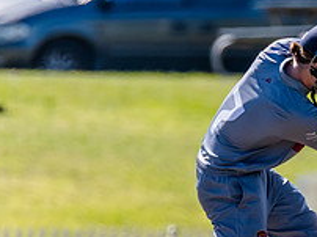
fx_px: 15696
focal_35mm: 1716
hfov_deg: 1.2
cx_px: 311
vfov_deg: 0.9
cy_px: 161
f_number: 6.3
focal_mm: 600
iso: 640
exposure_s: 1/2000
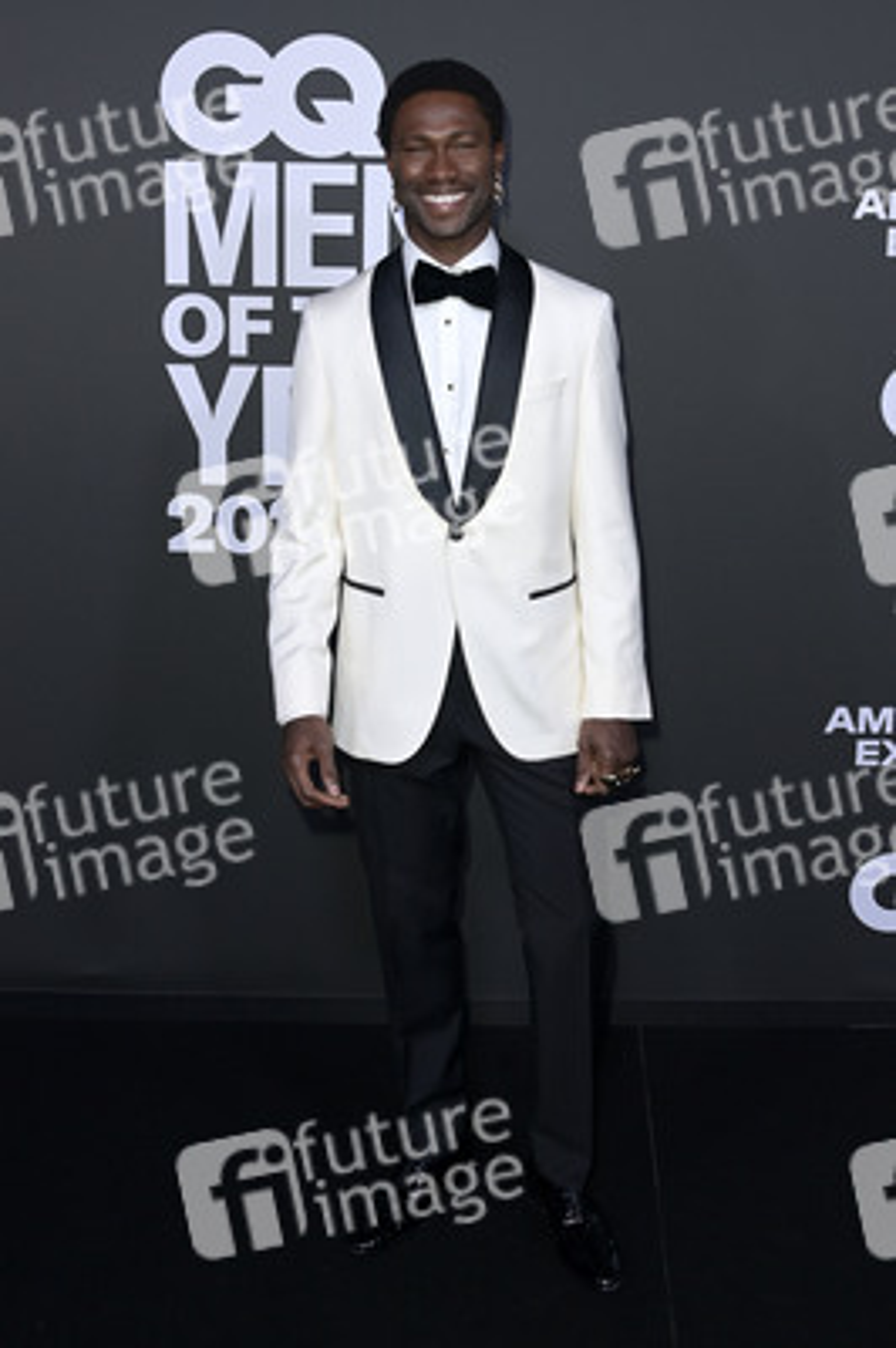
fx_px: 1197
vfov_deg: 58.8
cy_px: 674
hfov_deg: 41.0
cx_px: 448
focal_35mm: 32
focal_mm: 32
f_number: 5.6
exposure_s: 1/250
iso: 1000
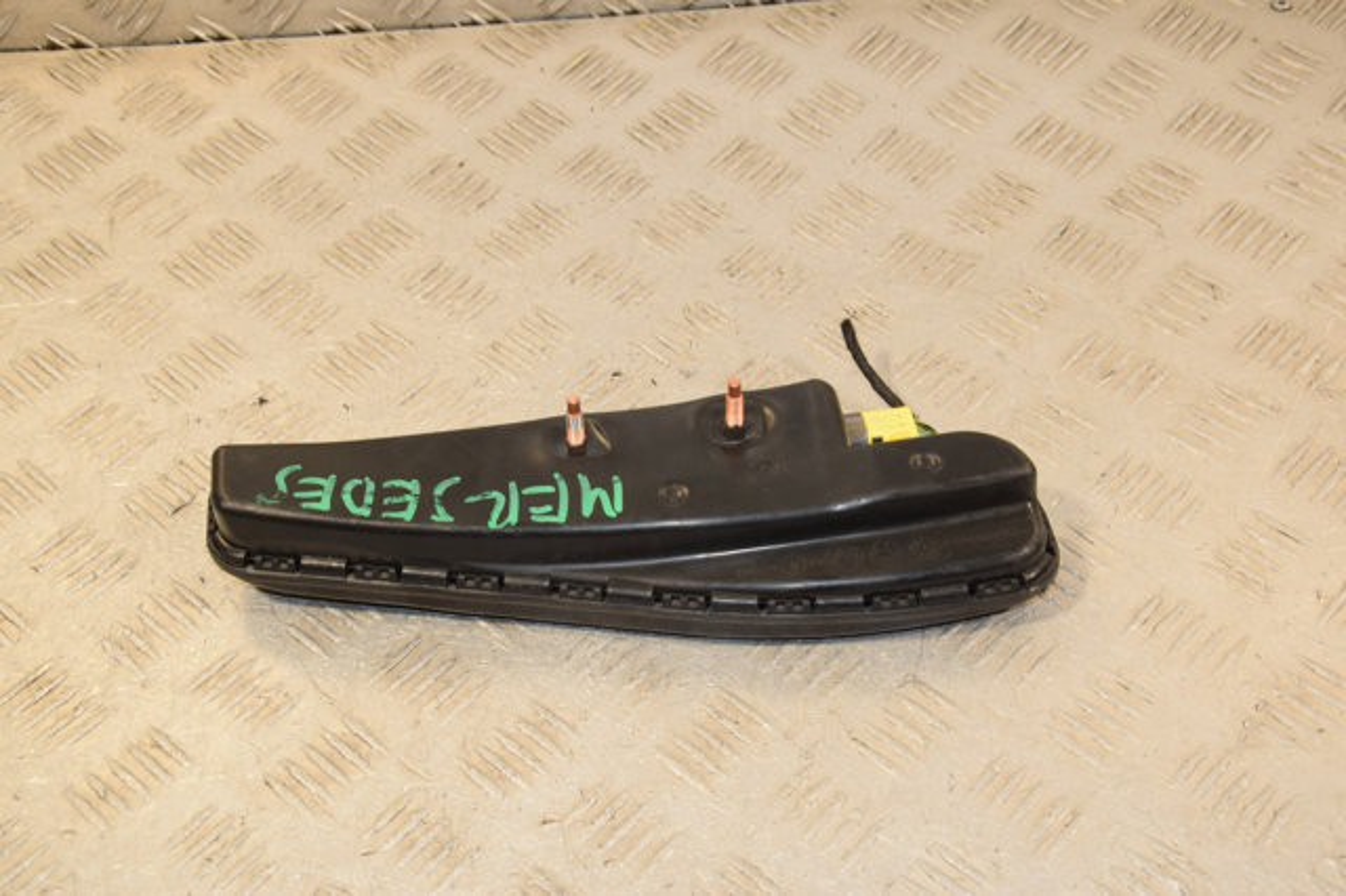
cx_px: 673
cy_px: 448
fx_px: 1962
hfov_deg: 37.9
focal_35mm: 52
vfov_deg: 25.7
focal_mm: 35
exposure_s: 1/200
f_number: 7.1
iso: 800
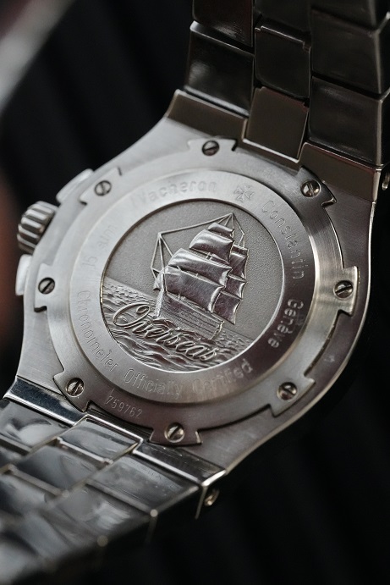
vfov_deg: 19.5
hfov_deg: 13.0
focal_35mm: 105
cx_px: 195
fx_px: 1705
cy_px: 292
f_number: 8
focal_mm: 105
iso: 12800
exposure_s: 1/250
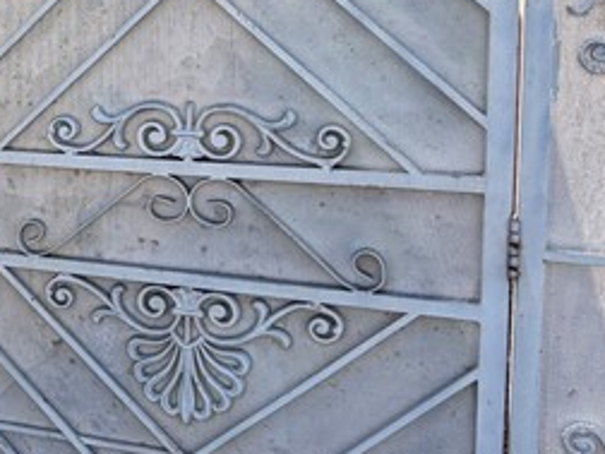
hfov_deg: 30.7
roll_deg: +0.9
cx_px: -34
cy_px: 84
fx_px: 996
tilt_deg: -4.9
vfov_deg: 25.2
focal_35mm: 57
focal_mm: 2.22
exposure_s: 1/770
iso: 32
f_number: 2.2
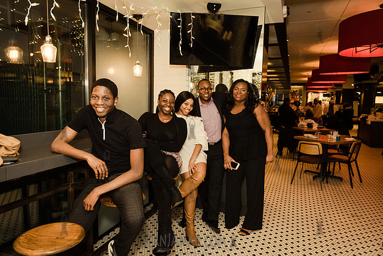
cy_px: 128
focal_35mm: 25
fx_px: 263
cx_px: 192
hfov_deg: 72.2
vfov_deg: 51.9
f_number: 4.5
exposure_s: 1/320
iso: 1250
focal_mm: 24
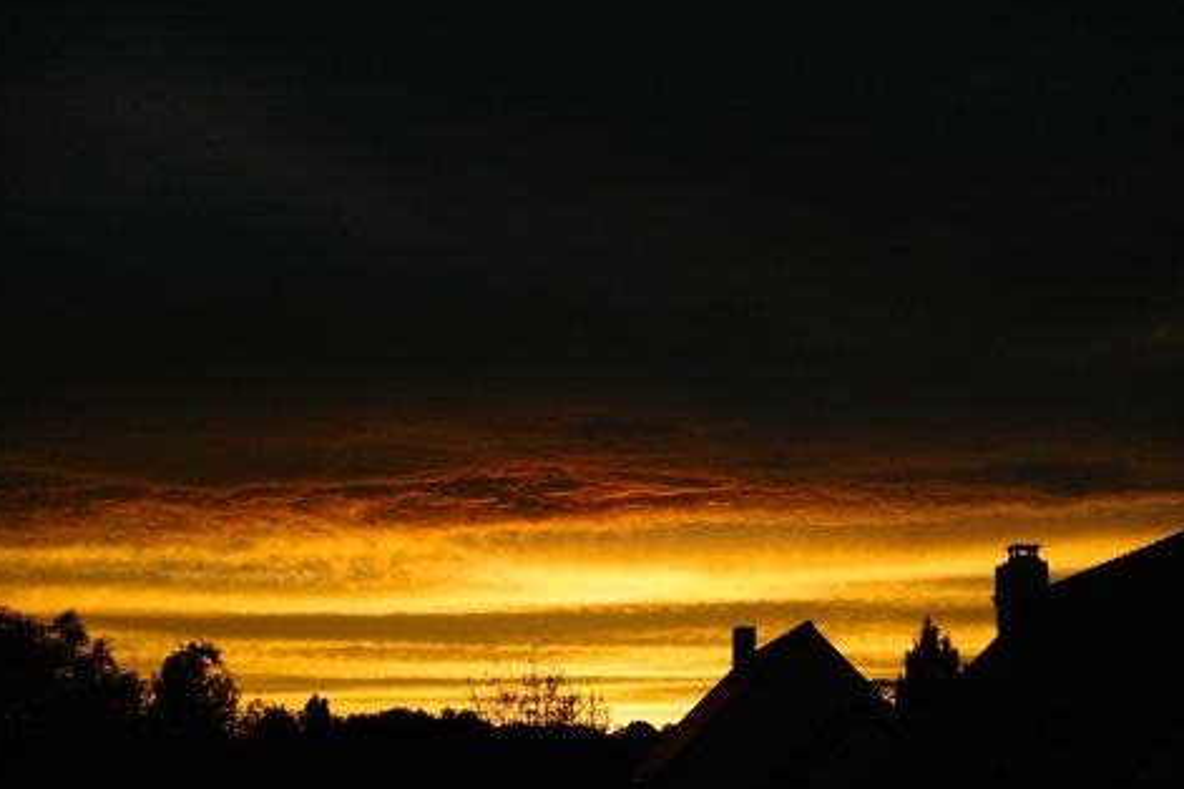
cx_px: 588
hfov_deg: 39.6
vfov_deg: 27.0
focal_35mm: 50
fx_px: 1644
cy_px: 398
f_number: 1.8
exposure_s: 1/8000
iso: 800
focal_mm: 18.5
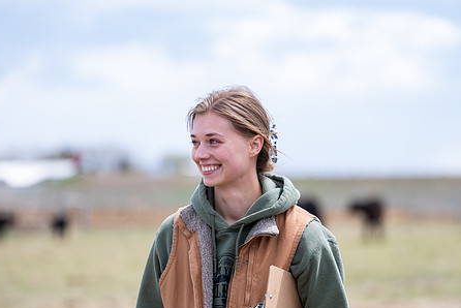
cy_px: 183
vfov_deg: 8.6
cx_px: 238
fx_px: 2050
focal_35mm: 160
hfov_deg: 12.8
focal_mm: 120
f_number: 2.8
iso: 125
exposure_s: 1/1600
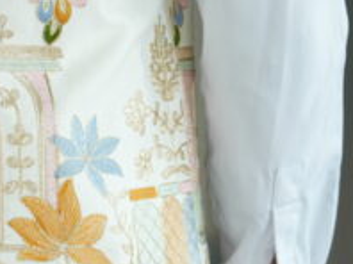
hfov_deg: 11.2
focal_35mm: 175
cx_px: -25
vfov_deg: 8.5
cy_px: 168
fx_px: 1782
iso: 500
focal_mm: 60
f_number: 4.5
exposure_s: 1/125
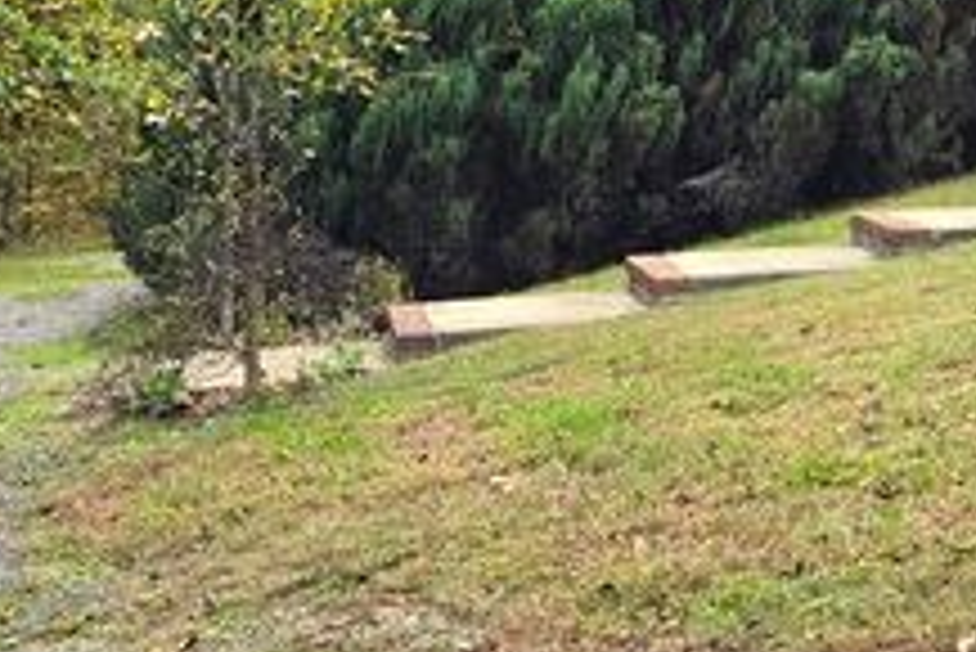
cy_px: -88
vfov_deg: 16.7
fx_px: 2143
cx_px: 1052
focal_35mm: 79
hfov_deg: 24.1
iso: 80
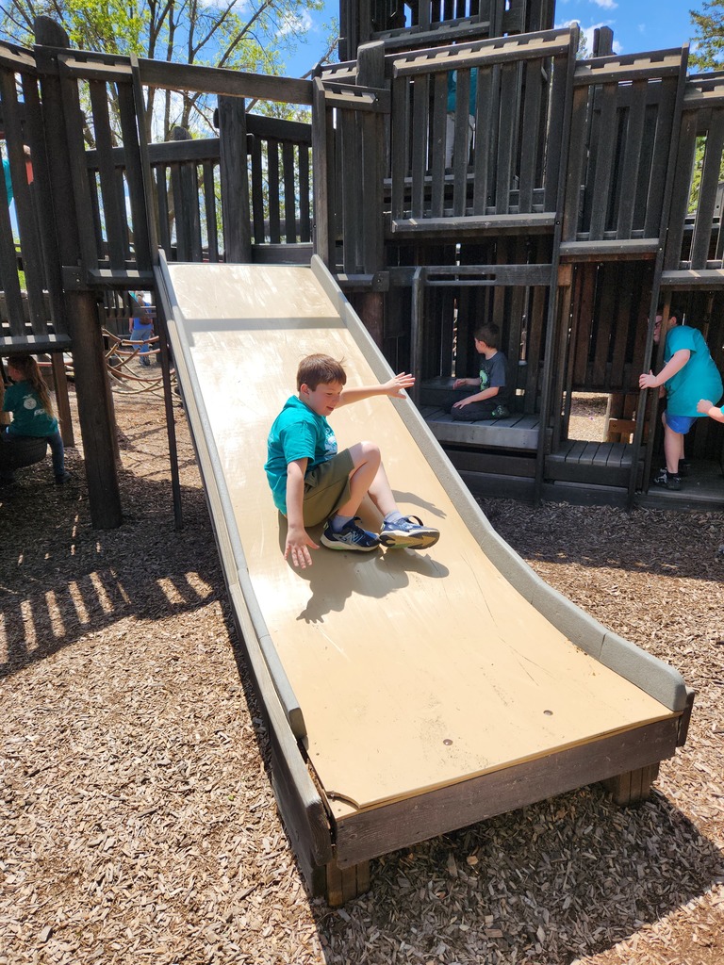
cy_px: 482
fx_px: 641
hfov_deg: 58.9
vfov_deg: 73.9
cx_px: 362
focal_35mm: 23
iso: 20
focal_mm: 5.4
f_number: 1.8
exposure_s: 1/1449
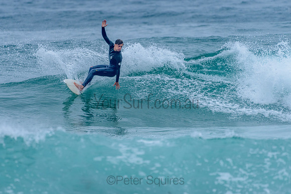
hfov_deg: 3.3
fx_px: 5075
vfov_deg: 2.2
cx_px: 115
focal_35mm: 628
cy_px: 77
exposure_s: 1/2000
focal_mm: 500
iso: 800
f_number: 5.6
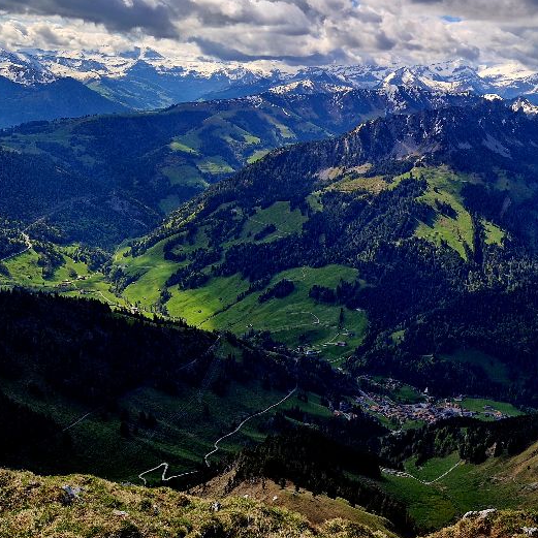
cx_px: 422
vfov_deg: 42.4
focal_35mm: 39
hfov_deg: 41.2
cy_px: 188
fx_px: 686
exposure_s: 1/2000
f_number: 1.8
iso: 50
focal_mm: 5.4
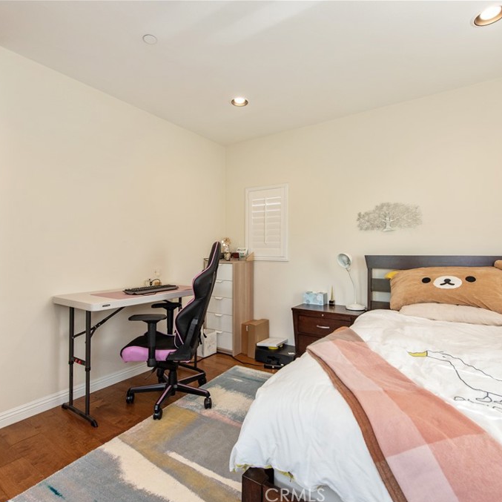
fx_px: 295
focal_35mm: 18
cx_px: 245
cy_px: 252
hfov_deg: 80.7
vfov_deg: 80.7
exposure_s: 1/125
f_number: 5.6
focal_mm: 14
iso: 800
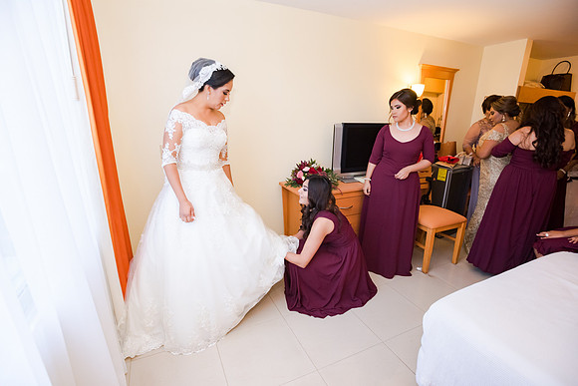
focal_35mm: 17
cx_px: 289
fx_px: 273
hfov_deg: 93.3
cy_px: 193
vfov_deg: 70.5
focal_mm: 17
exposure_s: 1/125
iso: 1600
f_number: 3.5
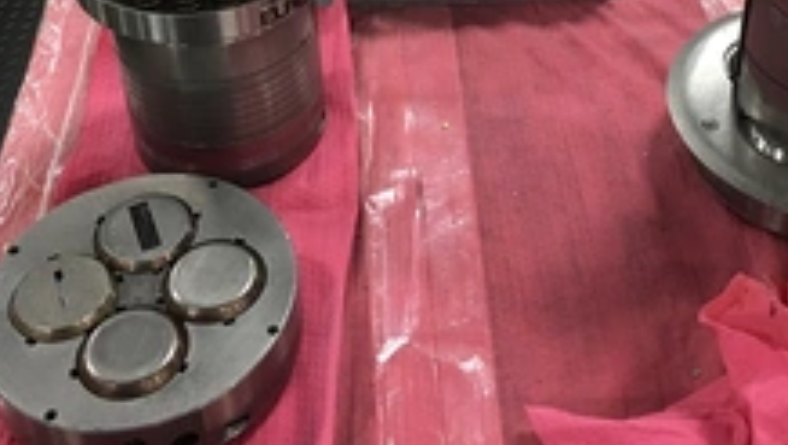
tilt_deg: -36.9
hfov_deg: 35.9
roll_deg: +0.3
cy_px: -51
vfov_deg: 19.8
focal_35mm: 58
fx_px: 1213
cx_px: 459
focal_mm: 4.15
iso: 80
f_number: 2.2
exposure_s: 1/30
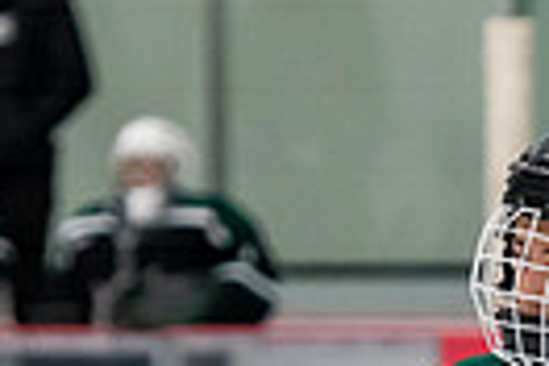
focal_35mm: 745
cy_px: 663
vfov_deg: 1.8
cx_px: 755
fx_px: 11360
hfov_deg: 2.8
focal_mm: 122
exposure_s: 1/640
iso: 2000
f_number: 3.2
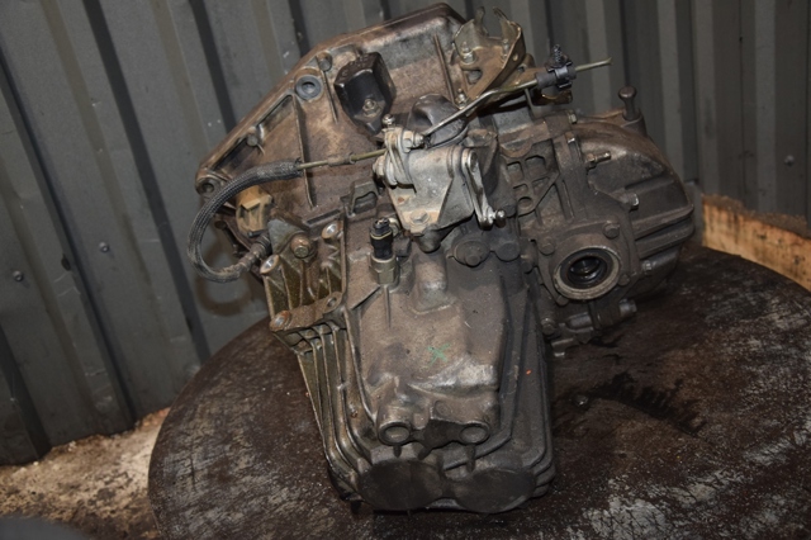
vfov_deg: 34.2
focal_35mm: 39
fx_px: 878
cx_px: 406
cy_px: 270
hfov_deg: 49.6
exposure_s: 1/60
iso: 800
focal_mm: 26
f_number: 5
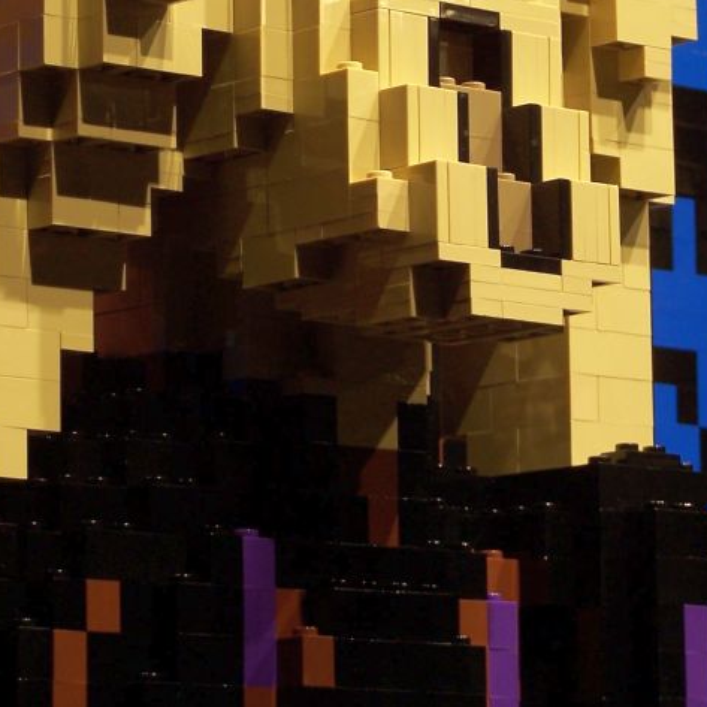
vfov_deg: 9.7
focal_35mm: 180
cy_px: 22
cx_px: 294
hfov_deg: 9.7
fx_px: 4159
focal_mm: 15.6
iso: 80
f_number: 3.2
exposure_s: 1/15
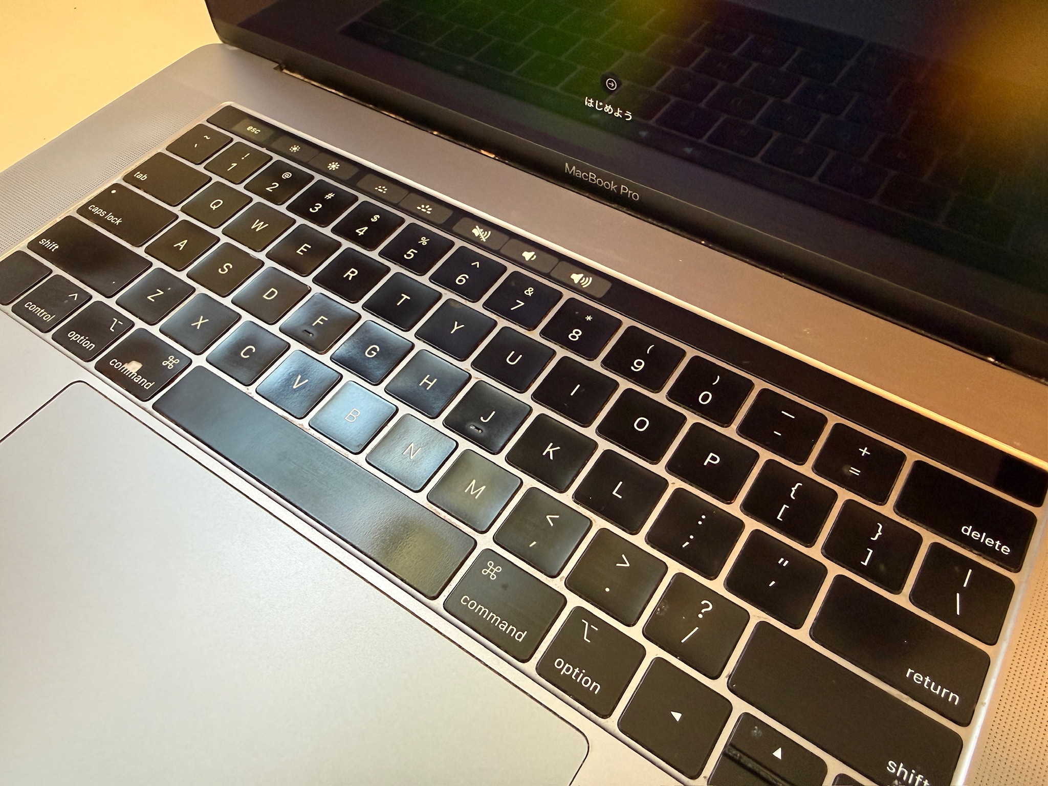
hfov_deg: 71.6
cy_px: 393
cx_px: 524
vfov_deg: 56.8
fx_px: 727
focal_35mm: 24
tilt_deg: -55.2
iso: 400
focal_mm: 2.22
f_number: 2.2
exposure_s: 1/50
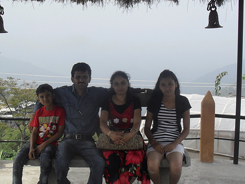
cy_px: 96
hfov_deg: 42.0
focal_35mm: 45
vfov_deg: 32.2
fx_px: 318
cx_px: 111
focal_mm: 6.3
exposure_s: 1/125
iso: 100
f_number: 8.4
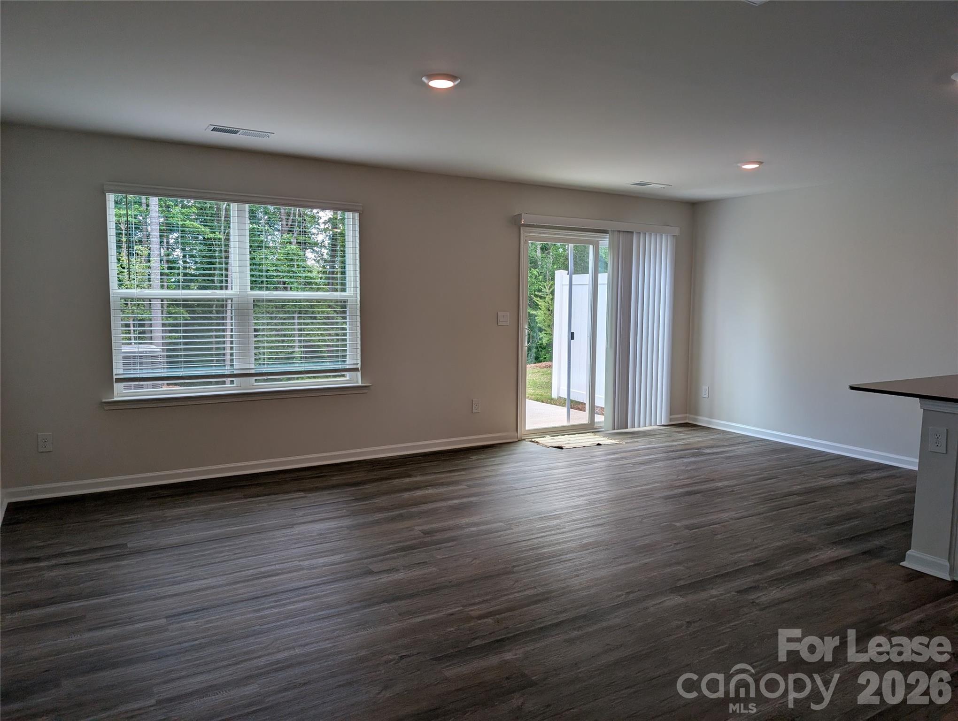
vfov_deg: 56.9
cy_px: 360
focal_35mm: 24
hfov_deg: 71.5
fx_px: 665
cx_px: 479
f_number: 1.68
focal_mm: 6.9
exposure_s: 1/160
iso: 22
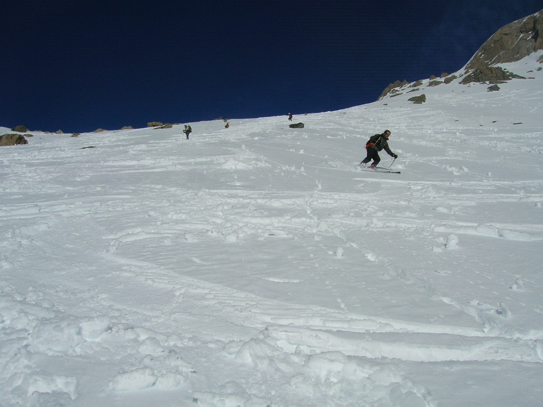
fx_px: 533
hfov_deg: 54.0
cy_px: 204
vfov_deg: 41.8
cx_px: 272
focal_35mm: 34
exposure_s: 1/2857
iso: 50
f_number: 4.9
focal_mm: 5.7
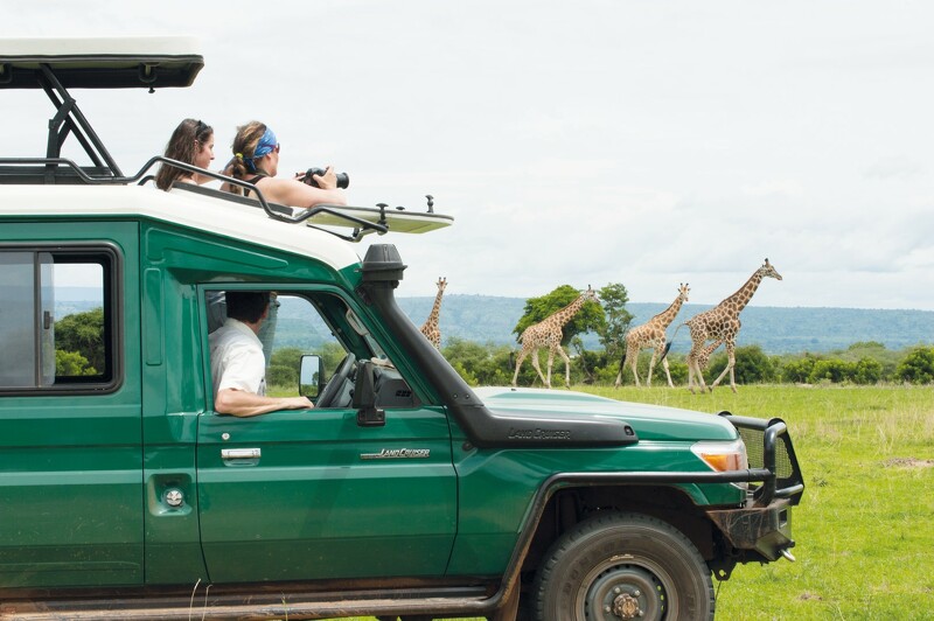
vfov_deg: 15.2
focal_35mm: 90
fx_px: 2333
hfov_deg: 22.6
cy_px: 310
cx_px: 467
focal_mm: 90
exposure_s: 1/250
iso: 400
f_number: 22
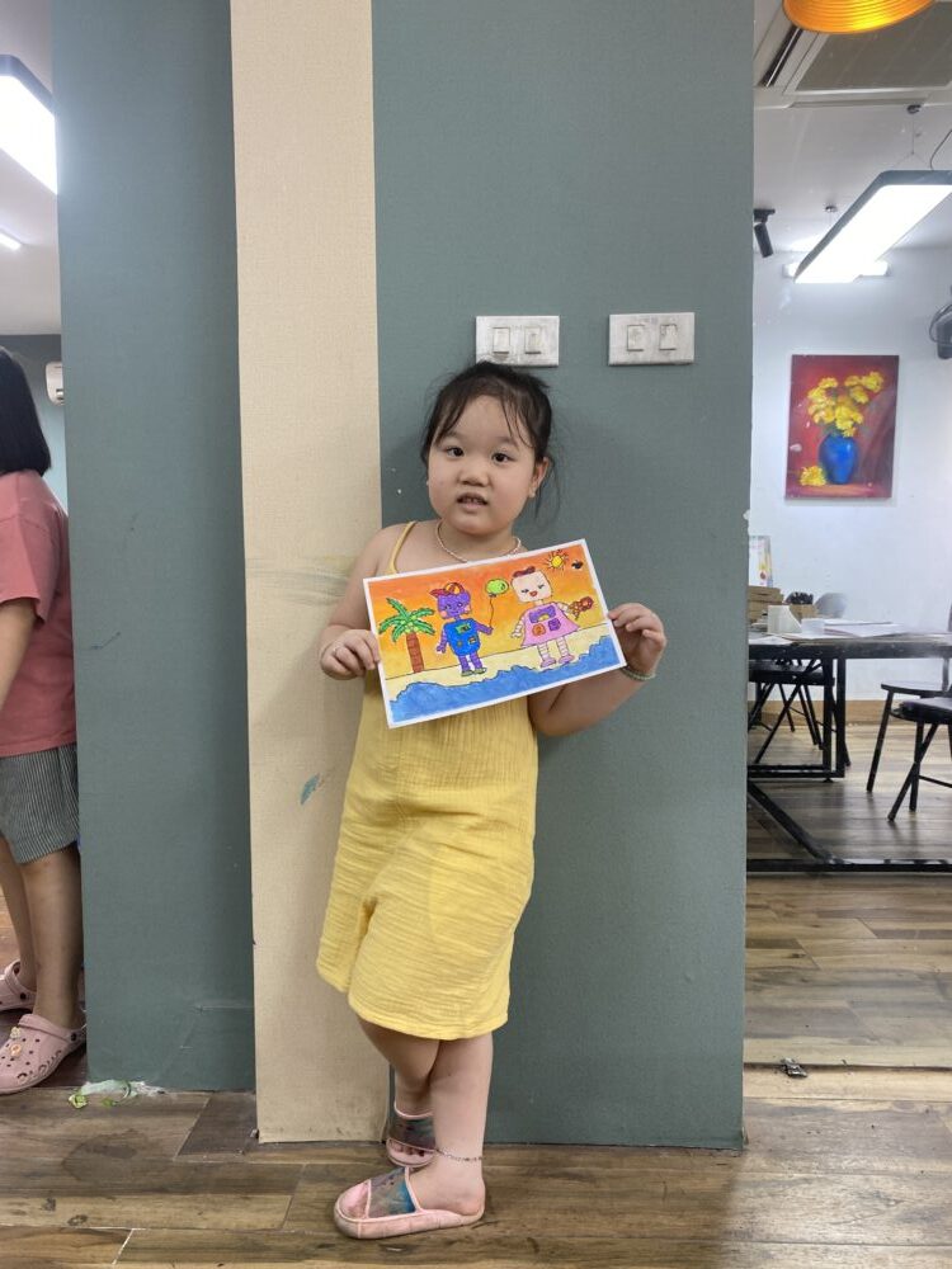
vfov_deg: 67.3
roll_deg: +0.4
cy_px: 634
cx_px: 476
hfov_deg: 53.1
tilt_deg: -2.2
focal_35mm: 26
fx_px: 953
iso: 100
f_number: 1.8
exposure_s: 1/100
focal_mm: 4.25
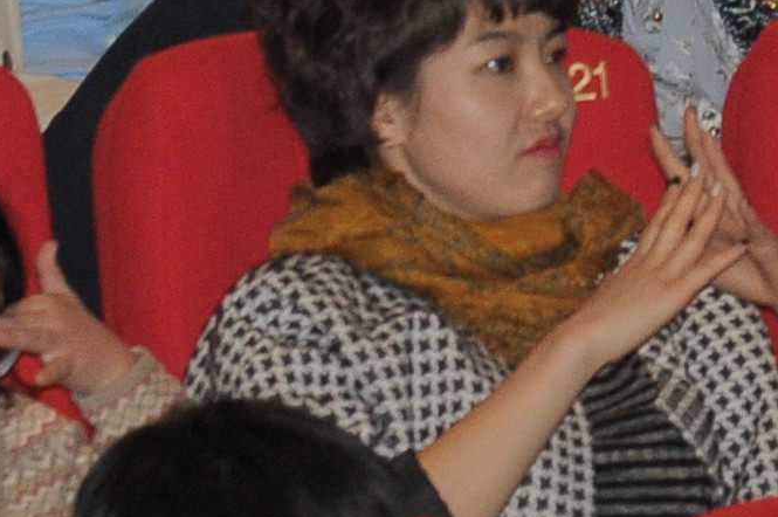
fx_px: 14616
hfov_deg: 3.0
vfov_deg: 2.0
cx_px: 1771
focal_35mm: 677
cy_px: -732
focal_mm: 70
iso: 640
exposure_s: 1/125
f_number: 4
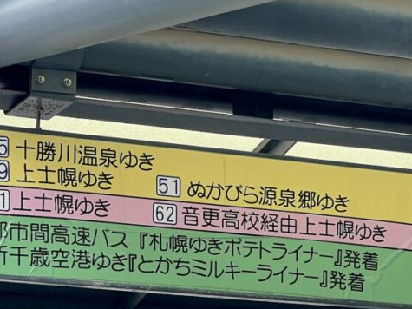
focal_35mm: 166
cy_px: 230
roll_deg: +1.7
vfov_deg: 8.9
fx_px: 1975
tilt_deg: +12.6
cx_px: 248
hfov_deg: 11.9
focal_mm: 9
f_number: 2.8
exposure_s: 1/99
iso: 40
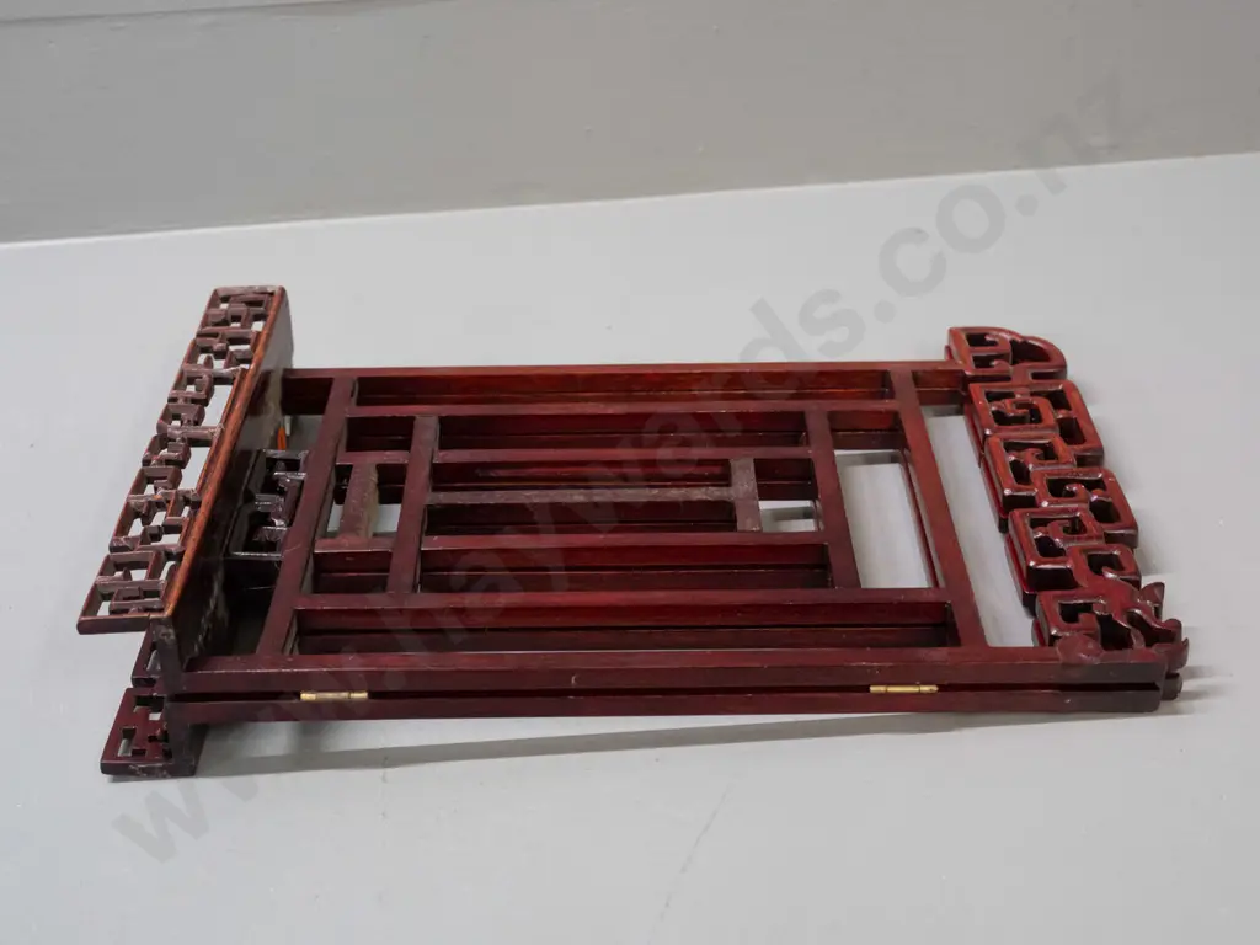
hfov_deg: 39.7
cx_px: 630
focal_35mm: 48
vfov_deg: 30.3
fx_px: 1747
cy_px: 472
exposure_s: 1/100
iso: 3200
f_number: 5
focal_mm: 24
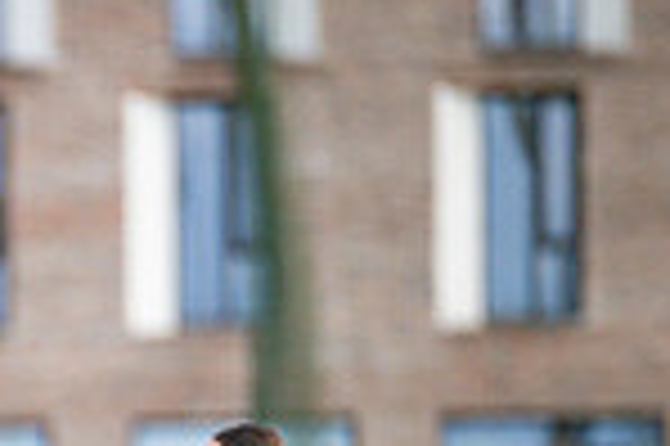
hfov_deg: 1.8
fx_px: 21769
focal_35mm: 1171
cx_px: -603
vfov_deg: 1.2
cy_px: 705
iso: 450
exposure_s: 1/6400
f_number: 2.8
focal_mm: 300
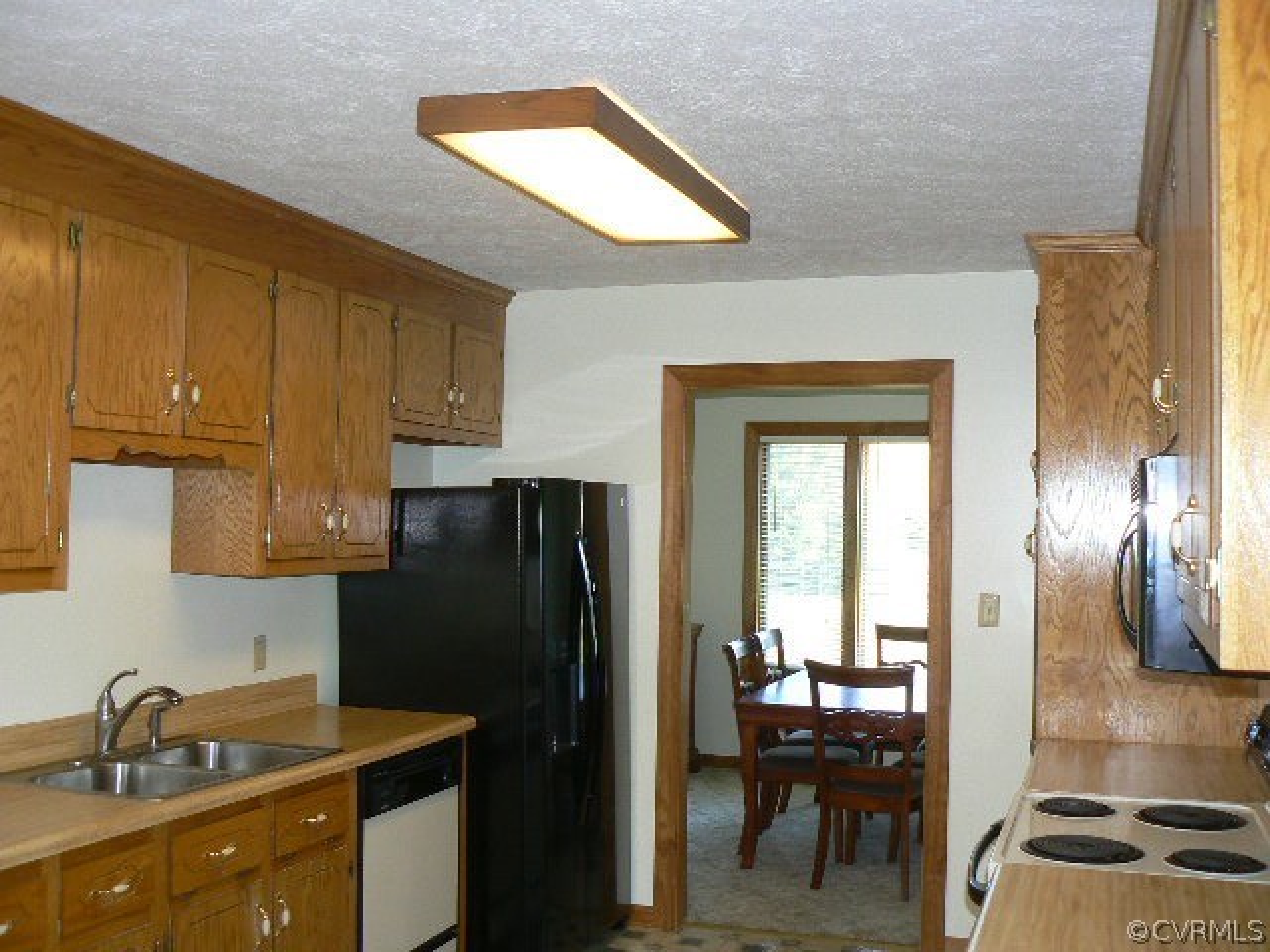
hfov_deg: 51.4
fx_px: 1321
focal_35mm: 36
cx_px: 635
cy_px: 476
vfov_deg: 39.7
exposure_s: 1/30
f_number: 2.8
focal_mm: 6
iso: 125
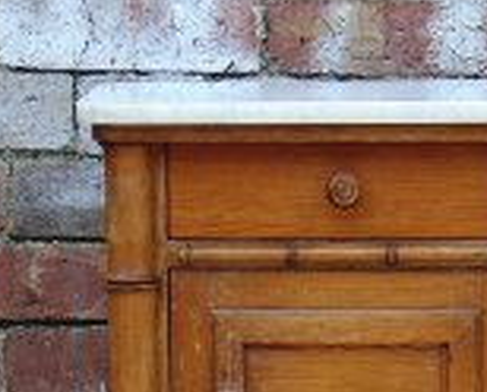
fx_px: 5505
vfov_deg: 4.1
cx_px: 300
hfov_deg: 5.1
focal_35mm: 381
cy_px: 656
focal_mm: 23.9
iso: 80
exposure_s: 1/125
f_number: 4
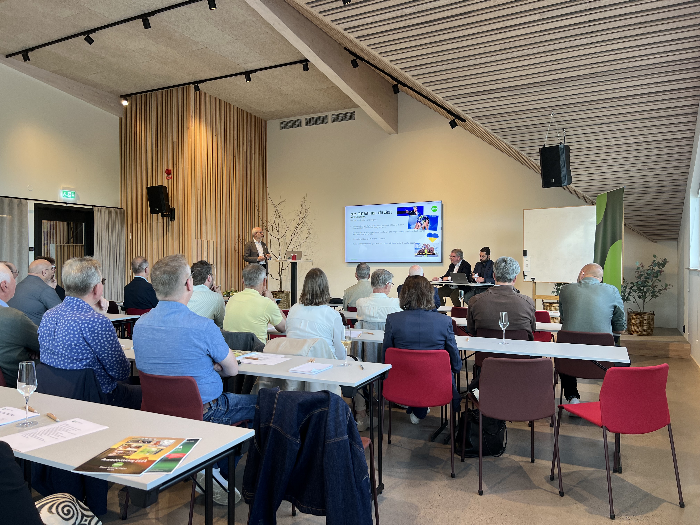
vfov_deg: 53.1
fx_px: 526
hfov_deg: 67.3
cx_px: 350
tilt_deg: -0.6
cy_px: 262
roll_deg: +0.3
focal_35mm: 26
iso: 64
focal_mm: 5.7
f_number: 1.5
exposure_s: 1/121
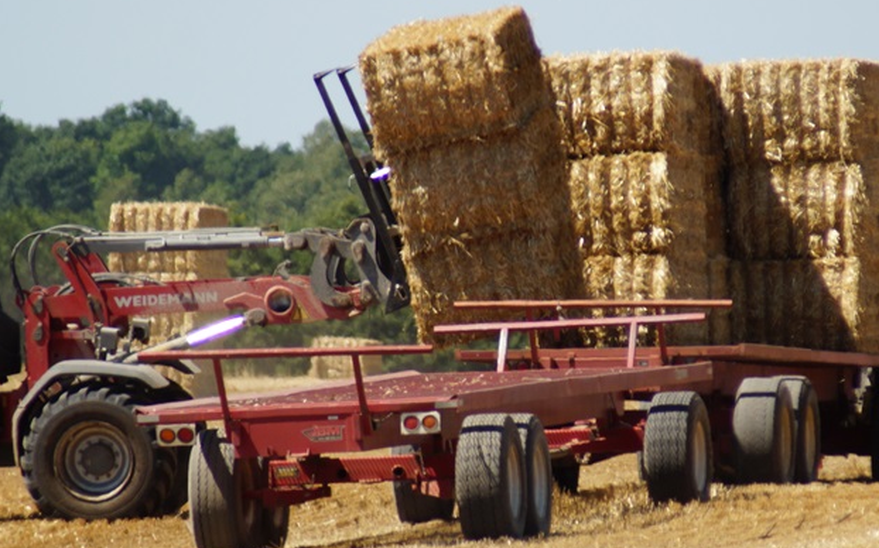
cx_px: 562
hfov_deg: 3.0
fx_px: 16880
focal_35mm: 705
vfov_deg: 1.9
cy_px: 234
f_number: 5.6
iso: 160
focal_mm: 280
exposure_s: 1/500
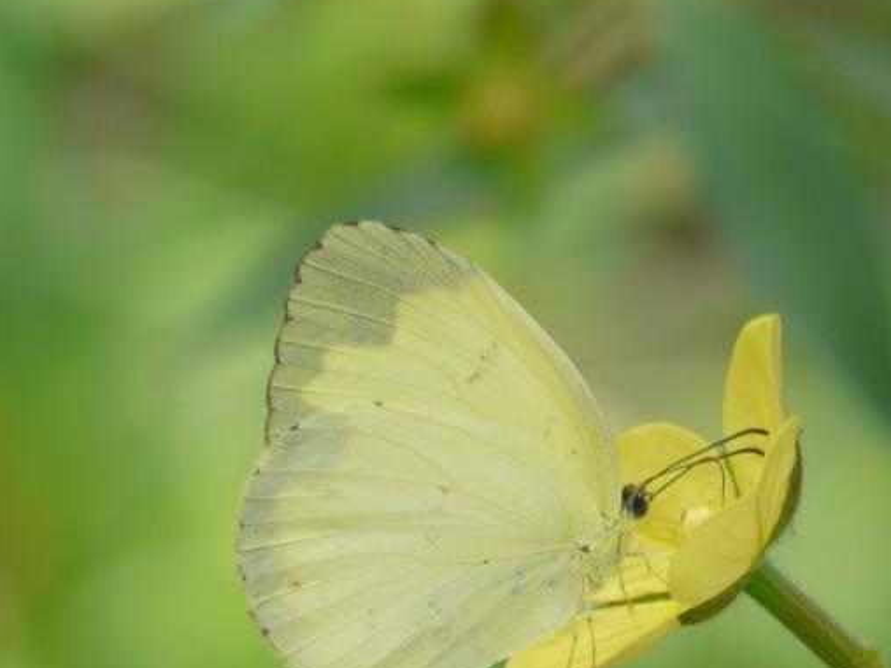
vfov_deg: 1.5
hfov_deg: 2.0
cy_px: 538
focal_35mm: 1016
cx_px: 582
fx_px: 26151
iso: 100
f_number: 4.2
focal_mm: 82.8
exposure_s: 1/160
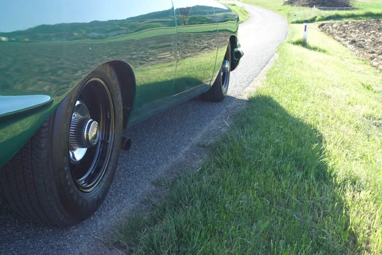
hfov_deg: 40.5
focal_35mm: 47
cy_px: 81
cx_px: 87
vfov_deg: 28.4
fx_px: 499
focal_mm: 10.89
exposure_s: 1/200
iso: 125
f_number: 4
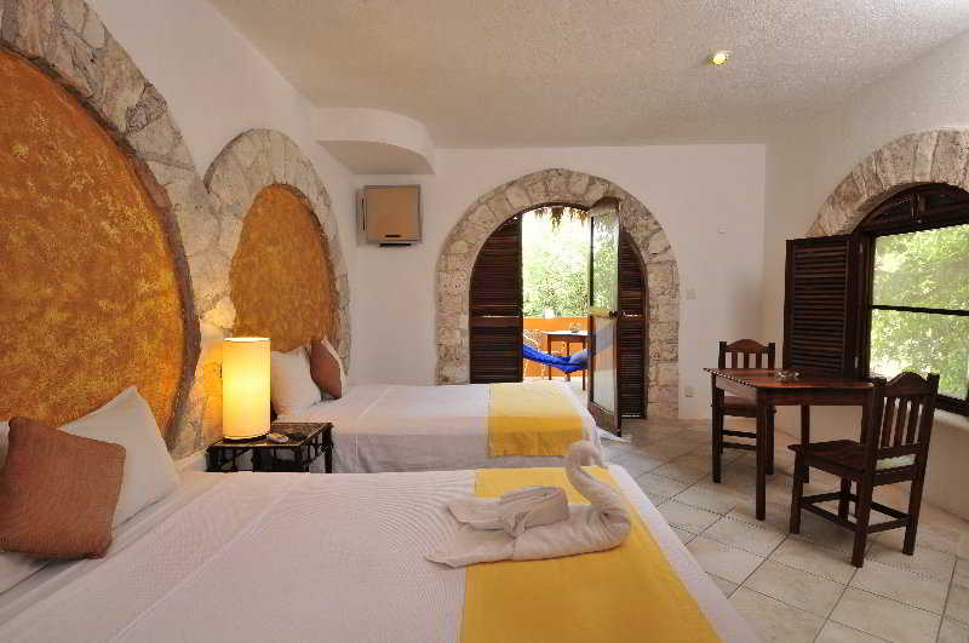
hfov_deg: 90.1
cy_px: 322
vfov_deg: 67.2
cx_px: 484
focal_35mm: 18
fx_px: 484
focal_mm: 12
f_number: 11
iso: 200
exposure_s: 1/8
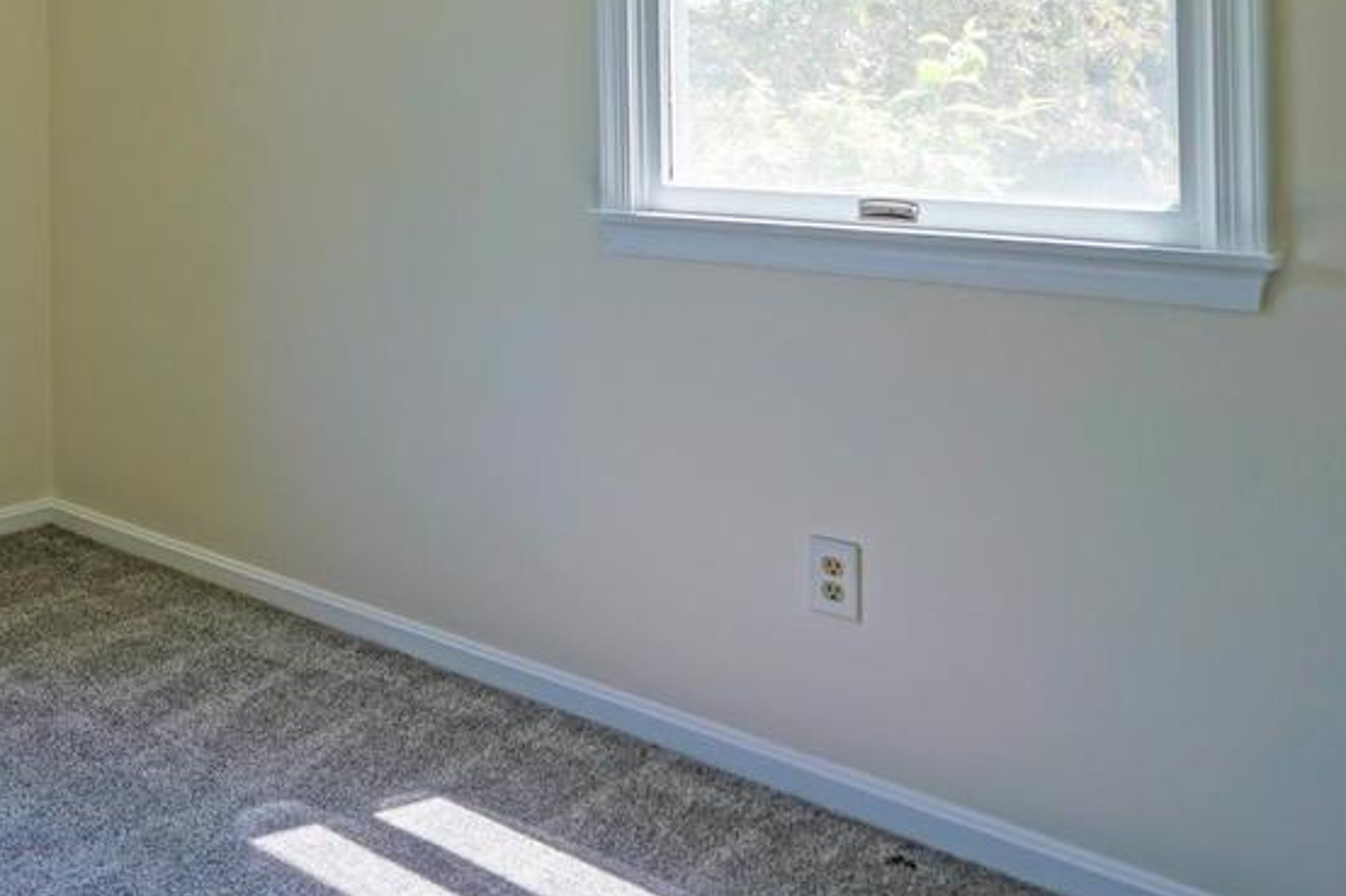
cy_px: 68
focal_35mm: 39
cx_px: 53
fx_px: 1458
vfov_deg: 32.3
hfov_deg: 43.7
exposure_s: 1/60
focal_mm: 10
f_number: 4
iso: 100
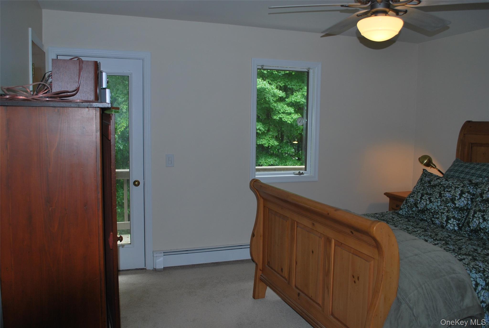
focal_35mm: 30
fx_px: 408
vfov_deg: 43.8
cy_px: 164
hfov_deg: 61.8
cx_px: 244
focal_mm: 20
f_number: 3.8
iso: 200
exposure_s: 1/60
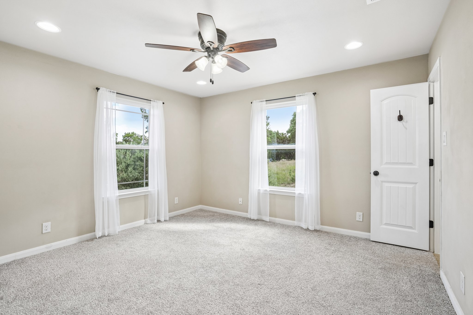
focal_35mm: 16
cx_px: 236
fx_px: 210
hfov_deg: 96.7
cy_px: 158
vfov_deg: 73.7
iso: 400
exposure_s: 1/30
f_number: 8
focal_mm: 16
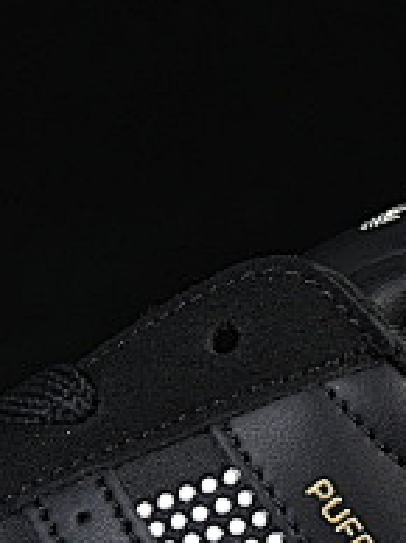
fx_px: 6300
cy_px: 451
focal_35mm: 402
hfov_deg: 3.7
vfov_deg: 4.9
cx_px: 146
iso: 160
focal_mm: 50
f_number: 6.3
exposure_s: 1/60
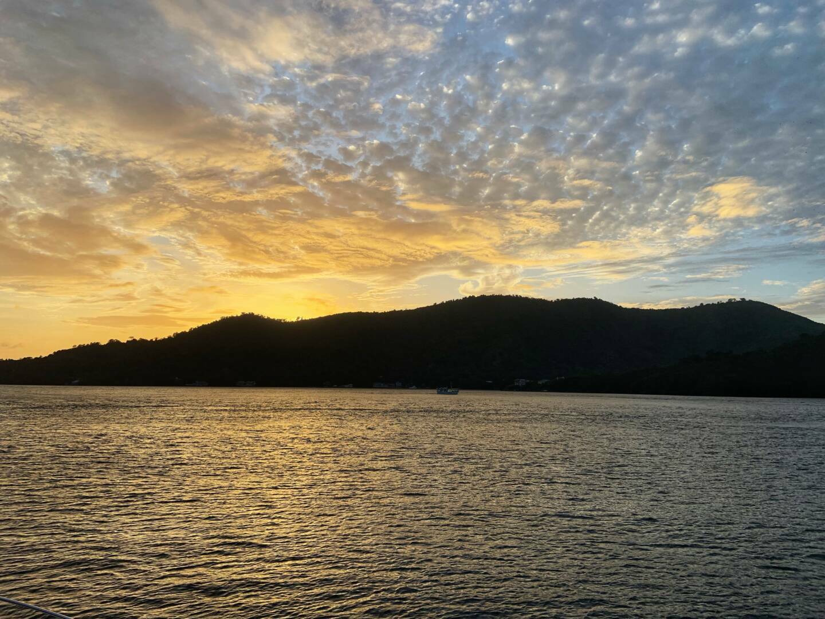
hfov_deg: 67.3
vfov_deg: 53.1
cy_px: 310
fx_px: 620
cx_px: 412
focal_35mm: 26
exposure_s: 1/1299
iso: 25
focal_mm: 4.25
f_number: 1.8
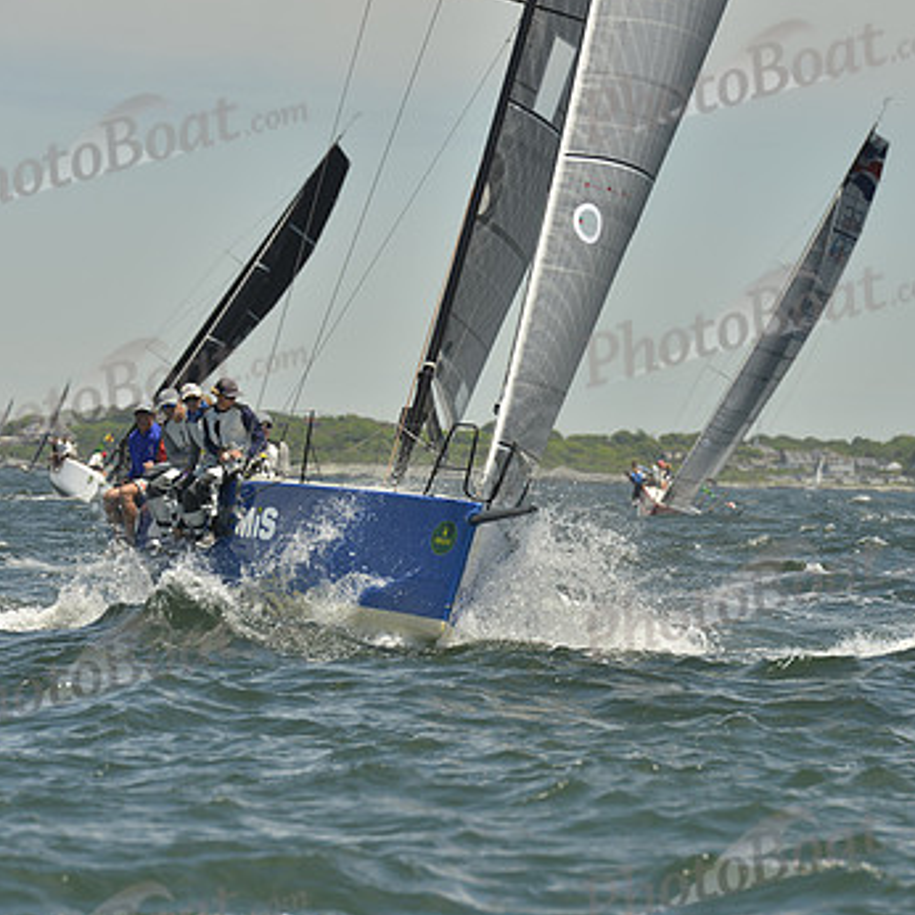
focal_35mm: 285
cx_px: 447
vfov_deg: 6.1
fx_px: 8523
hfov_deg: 6.1
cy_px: 493
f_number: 8
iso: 280
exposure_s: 1/1600
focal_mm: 200
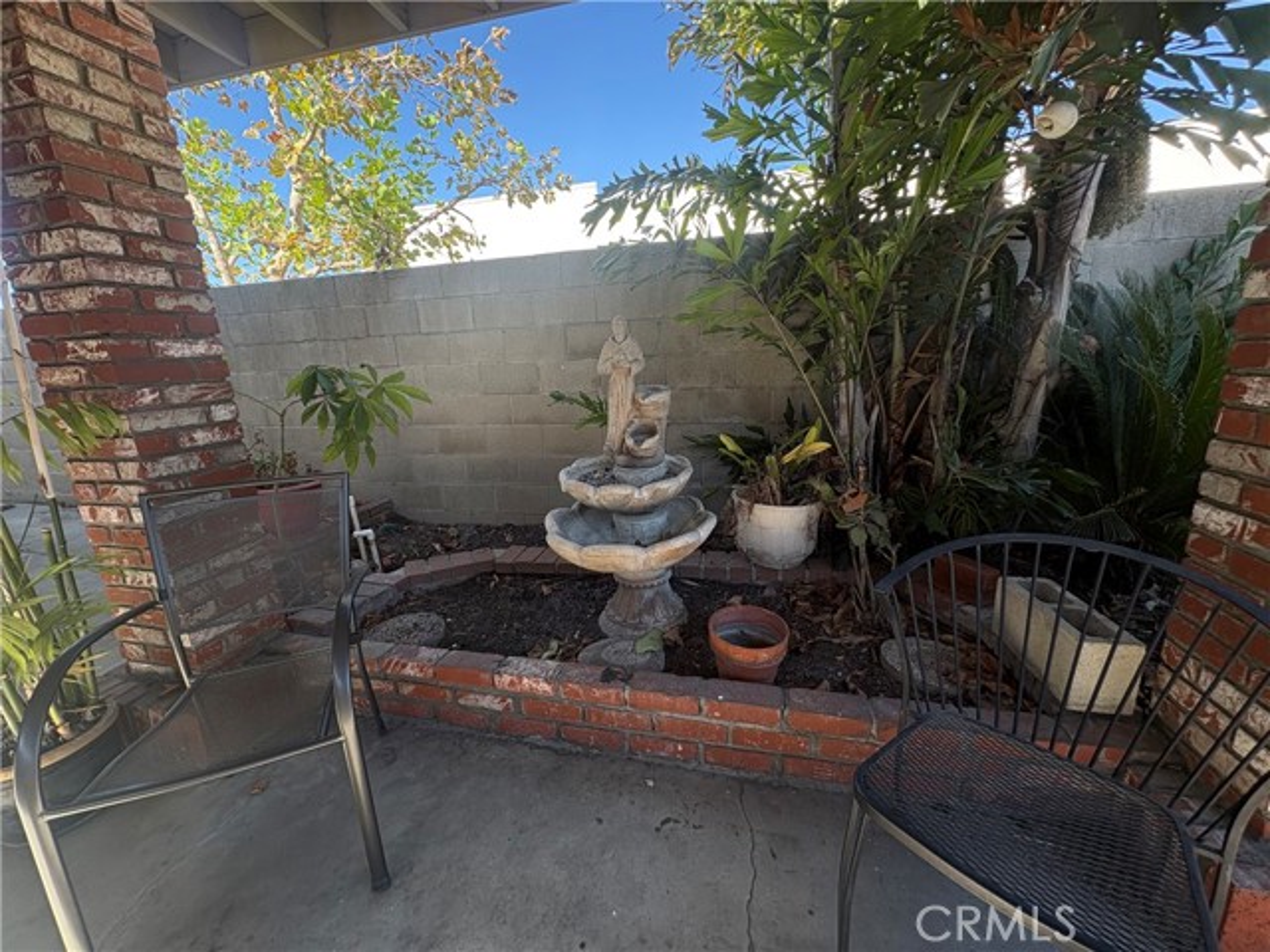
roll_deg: +2.3
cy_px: 476
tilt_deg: -14.0
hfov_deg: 102.1
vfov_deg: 85.7
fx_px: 514
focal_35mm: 14
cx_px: 635
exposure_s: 1/110
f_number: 2.2
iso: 40
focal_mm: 2.22
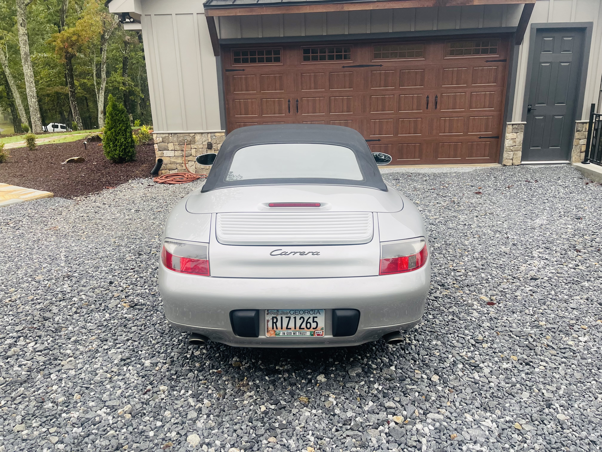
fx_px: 435
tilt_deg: -17.1
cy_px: 226
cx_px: 301
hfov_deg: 69.4
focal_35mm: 25
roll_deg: +1.2
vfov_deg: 54.9
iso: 80
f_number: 1.6
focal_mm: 5.1
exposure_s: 1/121
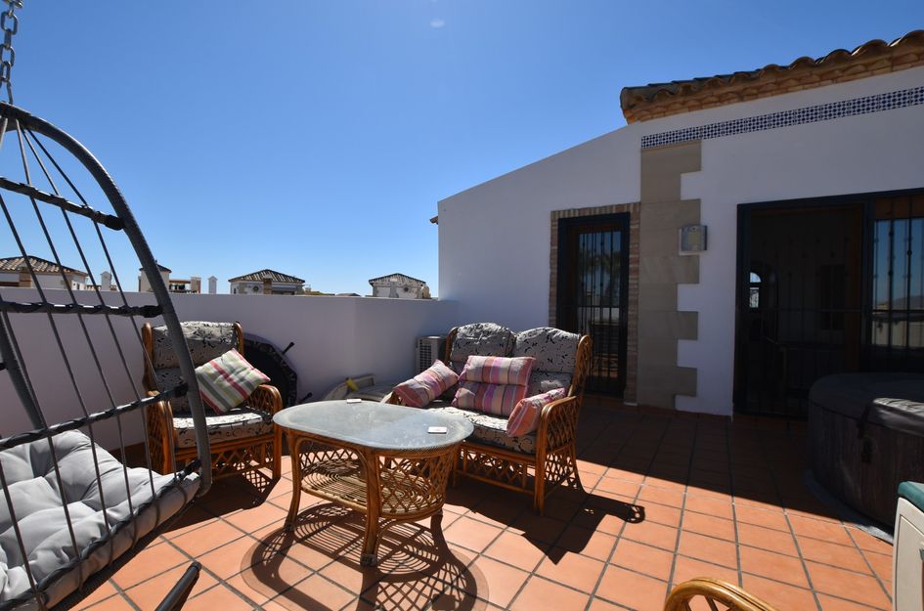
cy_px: 306
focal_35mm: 15
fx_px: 384
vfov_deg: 77.0
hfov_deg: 100.5
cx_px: 462
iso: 200
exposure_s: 1/800
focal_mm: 10
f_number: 9
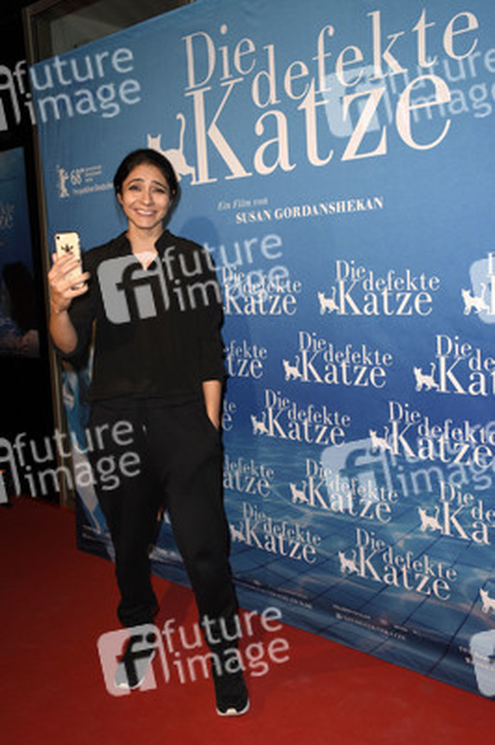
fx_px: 744
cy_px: 372
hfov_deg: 36.8
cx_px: 248
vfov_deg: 53.2
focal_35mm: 36
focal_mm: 24
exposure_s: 1/160
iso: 500
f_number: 8
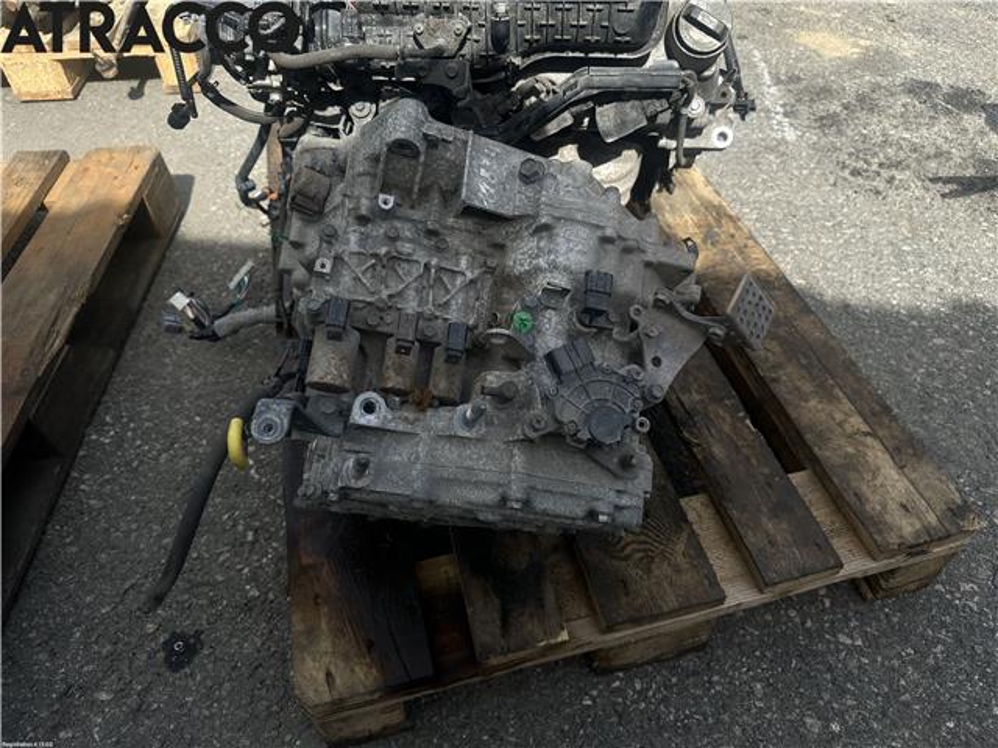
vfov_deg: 56.8
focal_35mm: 24
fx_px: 692
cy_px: 374
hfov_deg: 71.6
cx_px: 499
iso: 80
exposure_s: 1/3155
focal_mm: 6.86
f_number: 1.78
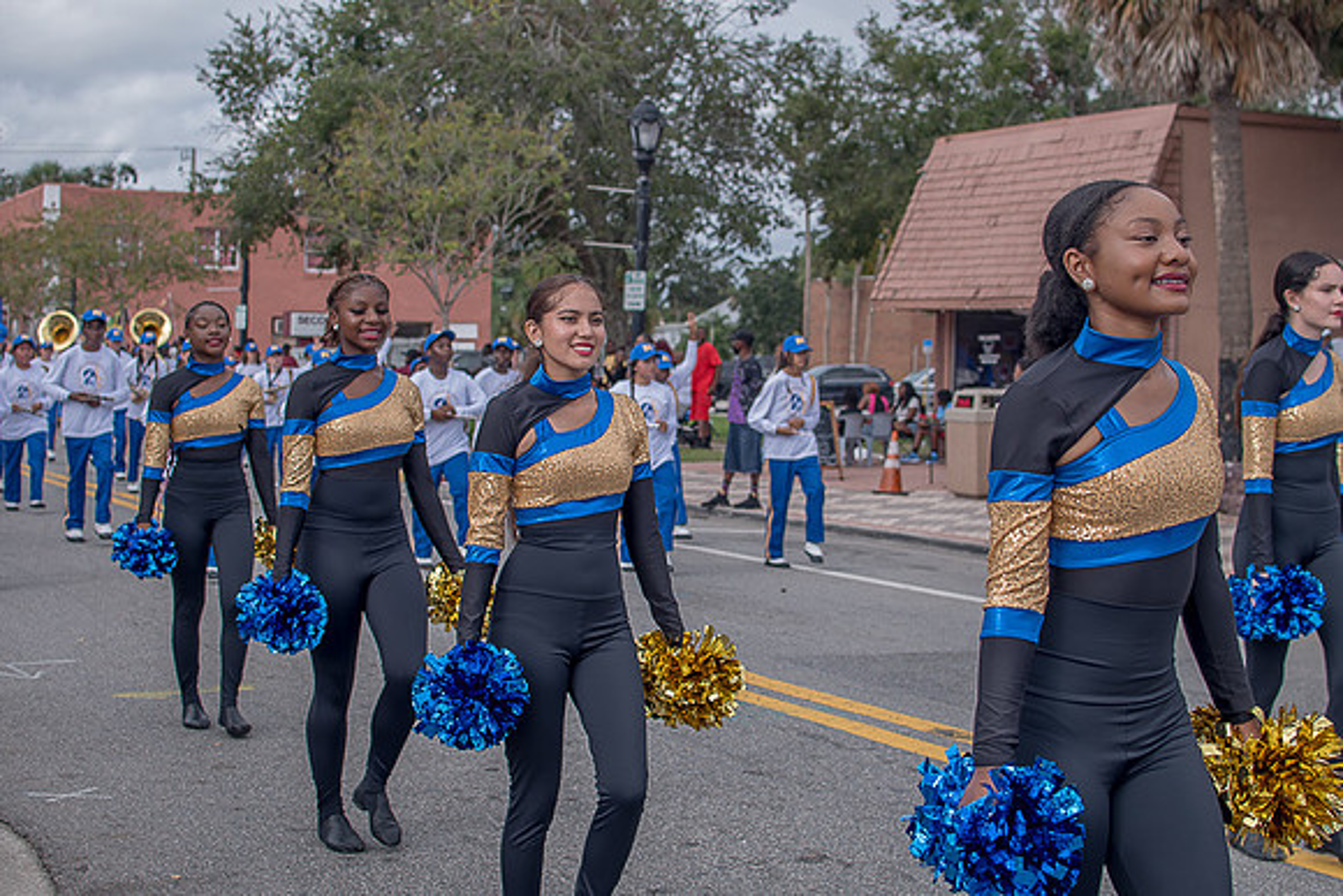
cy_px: 448
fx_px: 1940
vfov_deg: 26.0
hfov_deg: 38.2
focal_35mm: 52
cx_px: 672
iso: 100
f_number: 4
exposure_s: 1/500
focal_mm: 35
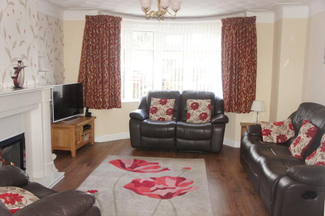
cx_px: 162
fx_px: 311
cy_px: 108
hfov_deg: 55.2
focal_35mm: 34
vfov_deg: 38.3
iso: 500
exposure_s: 1/60
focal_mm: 23
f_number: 4
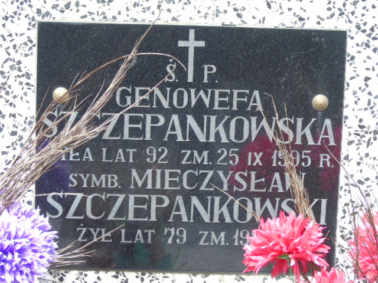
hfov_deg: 13.9
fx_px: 1551
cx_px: 189
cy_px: 142
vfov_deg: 10.4
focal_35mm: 142
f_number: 4.7
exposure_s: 1/125
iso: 200
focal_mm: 25
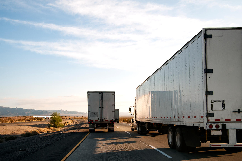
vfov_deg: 33.4
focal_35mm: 40
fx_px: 269
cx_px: 121
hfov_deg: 48.5
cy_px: 80
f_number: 9.5
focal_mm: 40
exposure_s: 1/350
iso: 200
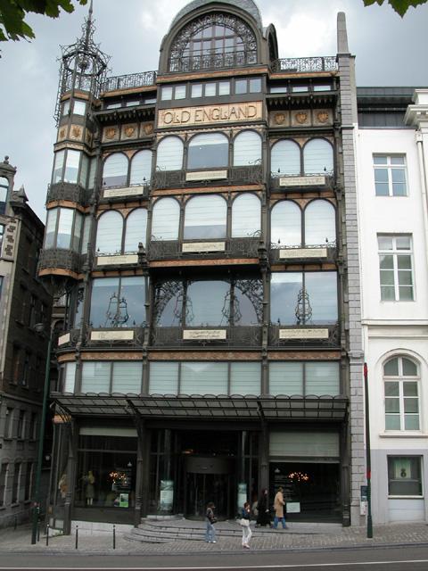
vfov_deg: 54.0
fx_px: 561
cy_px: 286
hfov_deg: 41.8
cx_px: 214
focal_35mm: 34
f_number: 4.5
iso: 100
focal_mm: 8.9
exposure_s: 1/183
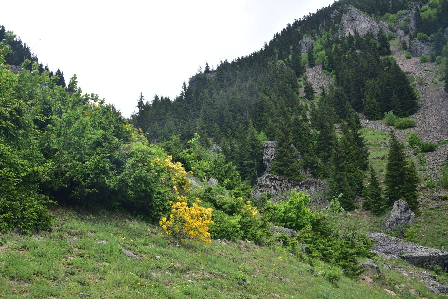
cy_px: 150
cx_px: 224
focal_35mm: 50
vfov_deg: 27.0
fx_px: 622
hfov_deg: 39.6
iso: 320
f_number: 13
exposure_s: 1/125
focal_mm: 50
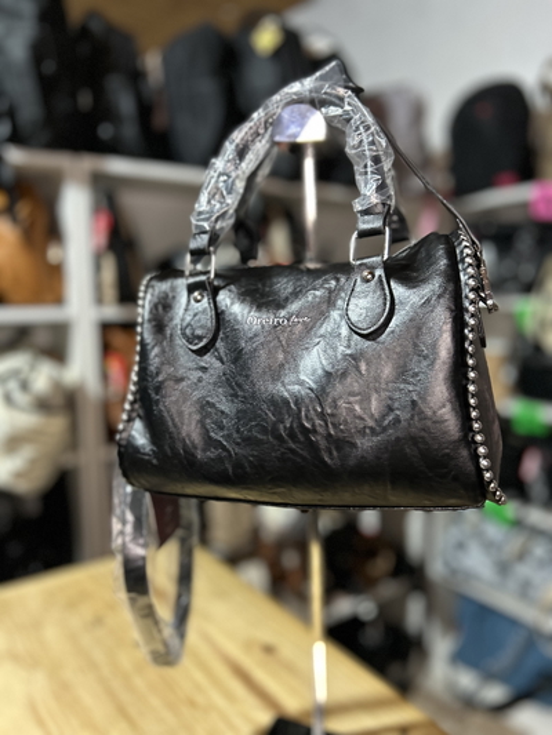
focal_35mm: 26
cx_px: 276
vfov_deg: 67.3
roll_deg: +1.4
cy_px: 368
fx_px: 553
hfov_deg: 53.1
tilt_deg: -7.2
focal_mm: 5.7
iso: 400
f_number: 1.5
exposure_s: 1/50
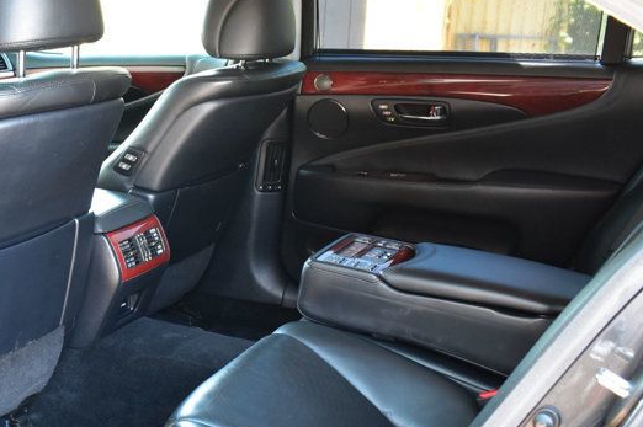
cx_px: 101
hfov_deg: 35.9
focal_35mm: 53
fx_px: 946
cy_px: 294
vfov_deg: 25.3
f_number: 6.3
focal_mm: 18
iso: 900
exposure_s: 1/15
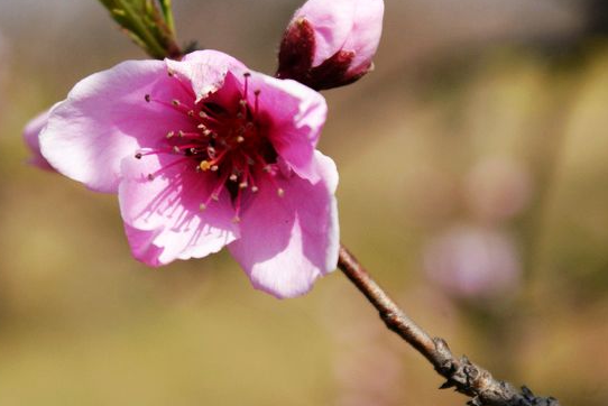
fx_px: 2619
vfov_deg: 8.9
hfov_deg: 13.2
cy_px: 114
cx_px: 200
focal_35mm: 155
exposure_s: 1/2000
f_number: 7.1
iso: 400
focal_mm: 70
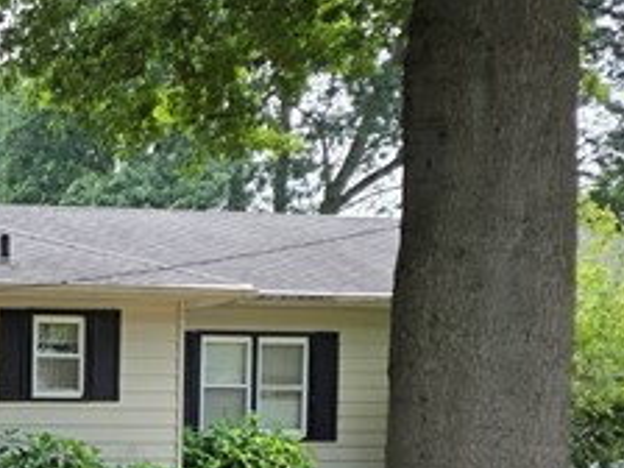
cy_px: 574
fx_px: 1893
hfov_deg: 17.6
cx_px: -167
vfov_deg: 13.7
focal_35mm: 105
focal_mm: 6.3
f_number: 1.7
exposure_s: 1/2296
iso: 80
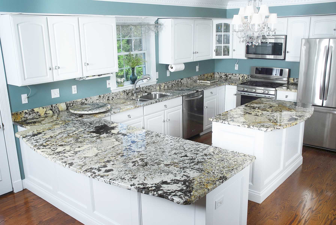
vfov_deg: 37.0
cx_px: 168
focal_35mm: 36
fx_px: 336
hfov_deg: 53.1
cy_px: 112
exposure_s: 1/60
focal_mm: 24
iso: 100
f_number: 10
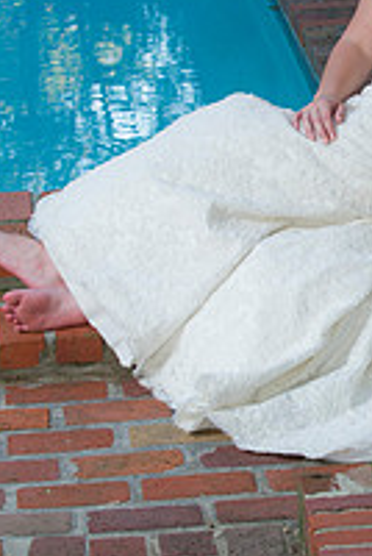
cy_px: 250
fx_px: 2425
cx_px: 409
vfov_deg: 13.1
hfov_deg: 8.7
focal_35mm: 157
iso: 400
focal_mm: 70
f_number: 5
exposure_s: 1/60
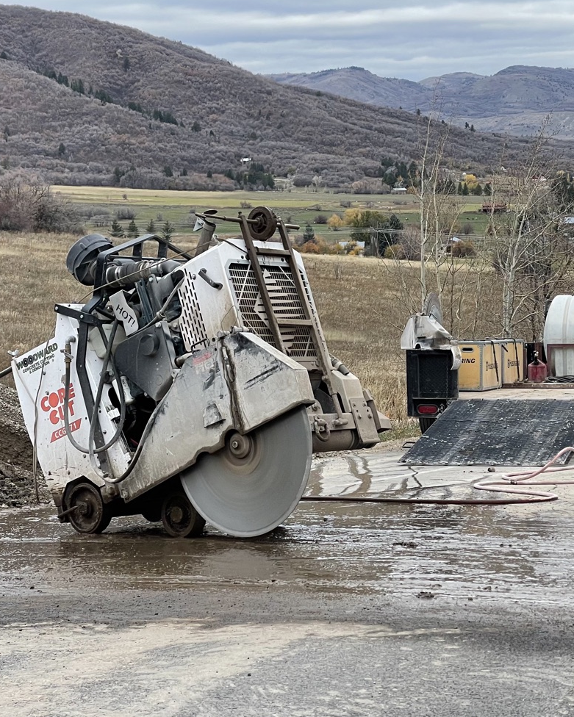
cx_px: 318
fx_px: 1656
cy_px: 324
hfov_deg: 19.7
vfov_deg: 24.4
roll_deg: +2.6
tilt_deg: -5.3
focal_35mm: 78
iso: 25
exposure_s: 1/436
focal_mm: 6
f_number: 2
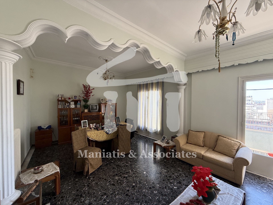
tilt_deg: -1.6
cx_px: 136
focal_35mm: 14
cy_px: 102
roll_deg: -1.0
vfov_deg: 85.7
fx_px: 110
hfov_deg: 102.1
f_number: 2.2
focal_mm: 2.22
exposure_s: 1/99
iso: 125
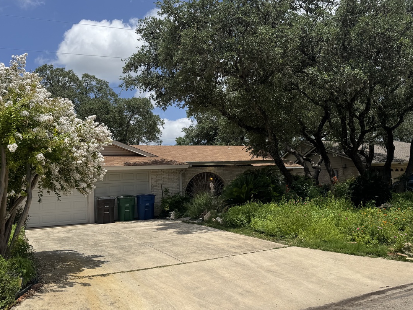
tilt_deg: +9.3
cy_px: 159
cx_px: 236
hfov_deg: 56.6
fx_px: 382
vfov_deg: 44.2
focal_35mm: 32
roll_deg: +2.8
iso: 80
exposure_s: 1/7092
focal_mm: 6.76
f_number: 1.78
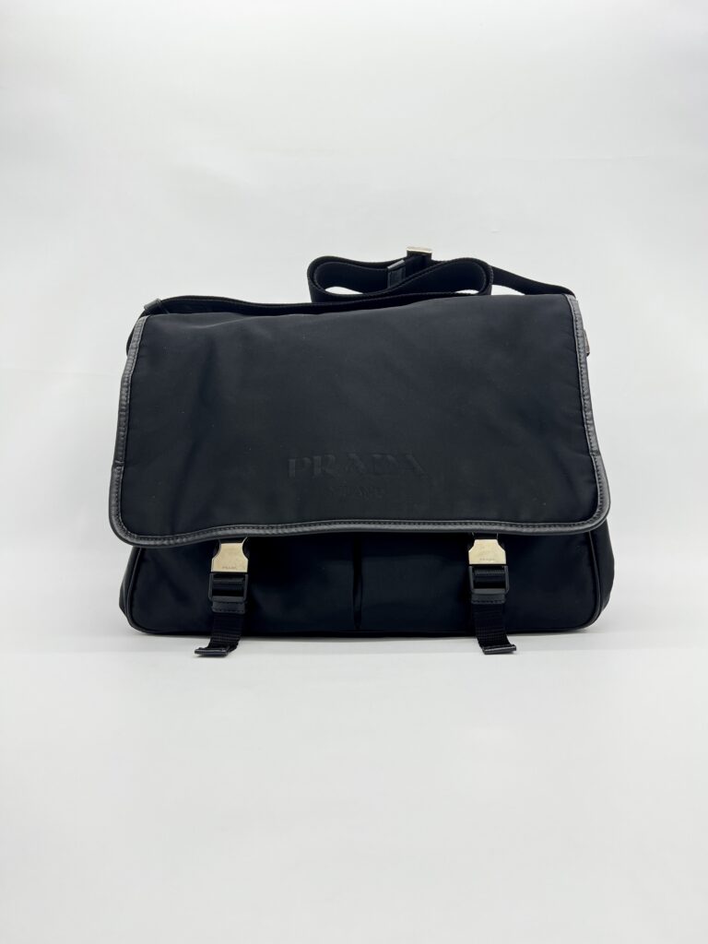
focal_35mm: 26
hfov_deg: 53.1
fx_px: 709
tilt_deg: -0.4
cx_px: 354
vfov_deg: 67.3
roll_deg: +0.6
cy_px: 472
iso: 32
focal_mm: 5.7
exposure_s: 1/109
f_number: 1.5
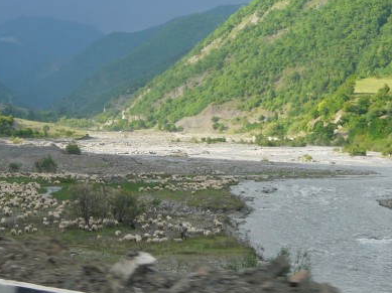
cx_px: 139
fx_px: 1493
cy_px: 58
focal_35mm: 132
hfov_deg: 14.9
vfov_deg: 11.2
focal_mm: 12.9
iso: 100
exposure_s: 1/250
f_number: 4
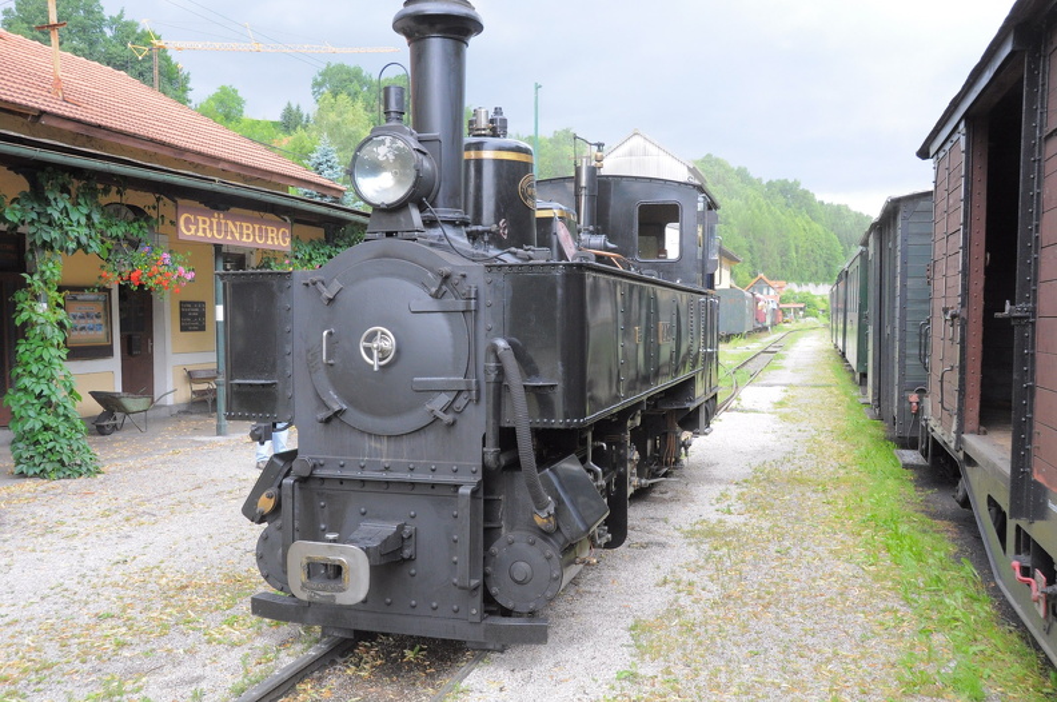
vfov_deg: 39.9
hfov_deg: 57.3
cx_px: 528
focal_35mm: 33
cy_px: 351
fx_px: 968
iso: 1000
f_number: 7.1
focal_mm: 22
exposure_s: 1/200
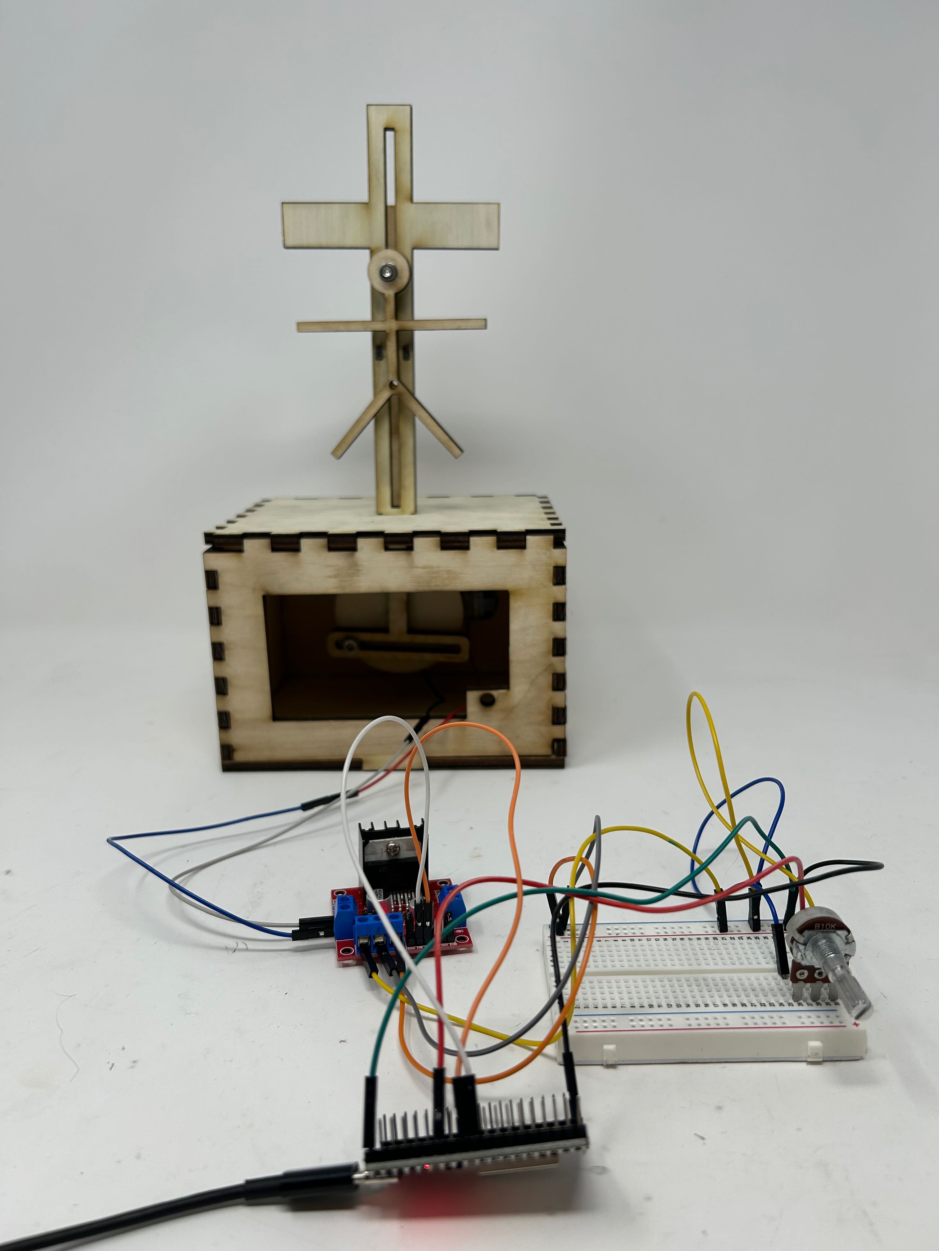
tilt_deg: -15.0
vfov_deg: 67.3
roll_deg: +0.6
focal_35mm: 26
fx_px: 940
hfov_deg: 53.1
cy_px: 626
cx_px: 470
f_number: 1.5
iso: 50
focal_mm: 5.7
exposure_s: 1/452
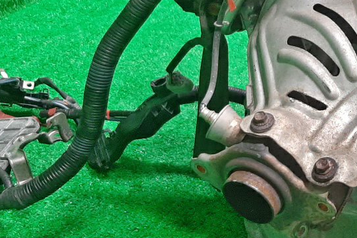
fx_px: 714
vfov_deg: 18.9
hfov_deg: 26.9
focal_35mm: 72
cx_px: 332
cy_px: 89
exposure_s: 1/50
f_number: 1.7
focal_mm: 3.93
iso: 213
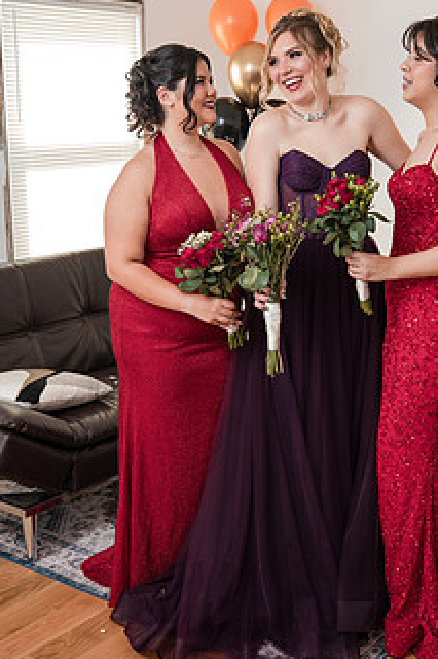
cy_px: 307
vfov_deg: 38.2
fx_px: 950
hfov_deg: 25.8
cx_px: 286
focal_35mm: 52
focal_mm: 37
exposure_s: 1/250
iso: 1000
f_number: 3.2
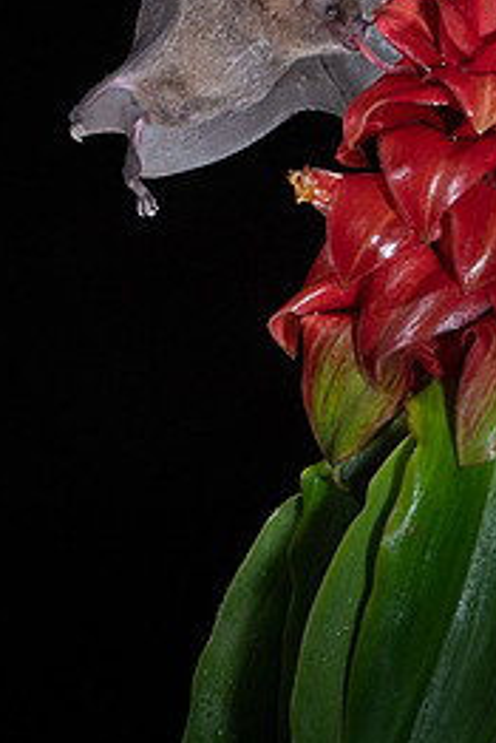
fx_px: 10505
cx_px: 215
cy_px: -50
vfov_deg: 4.0
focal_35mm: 509
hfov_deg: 2.7
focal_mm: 155
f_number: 8
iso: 640
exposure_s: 1/200
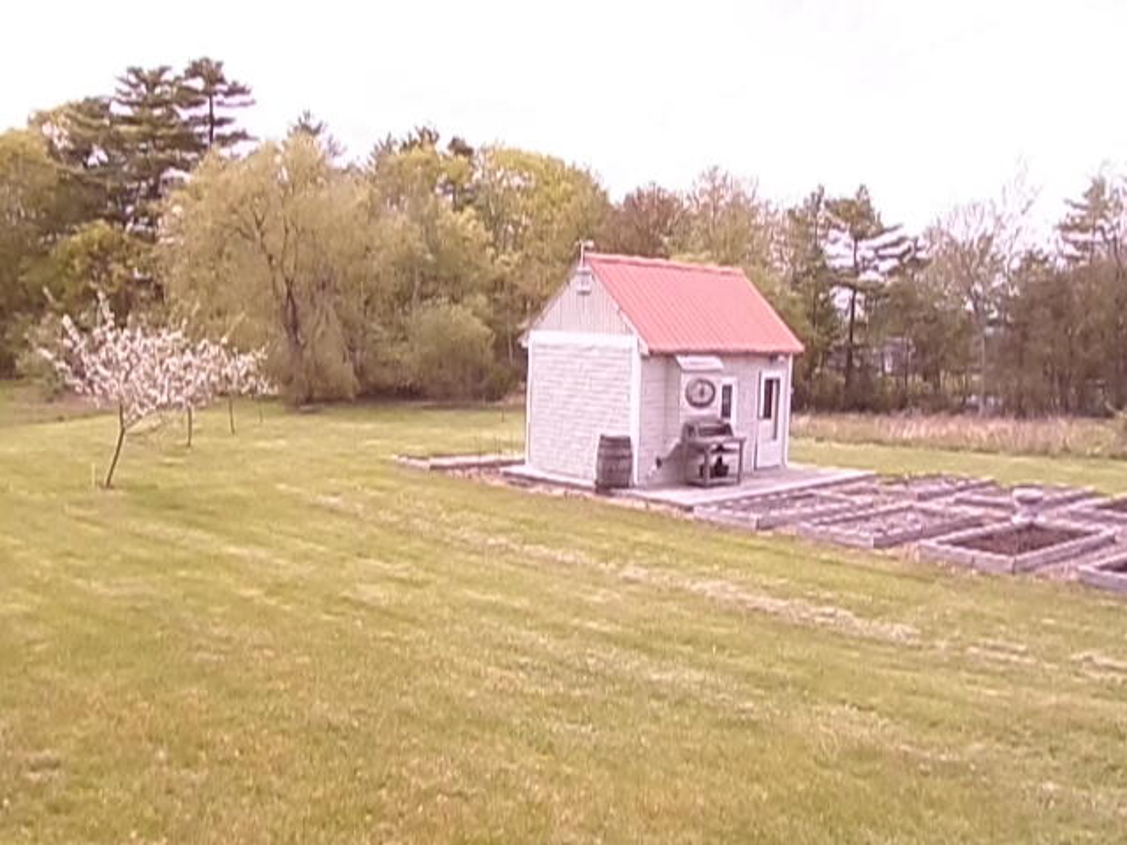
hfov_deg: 56.8
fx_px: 1042
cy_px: 422
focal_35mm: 32
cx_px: 564
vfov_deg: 44.2
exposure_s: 1/180
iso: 160
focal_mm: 5.3
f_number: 7
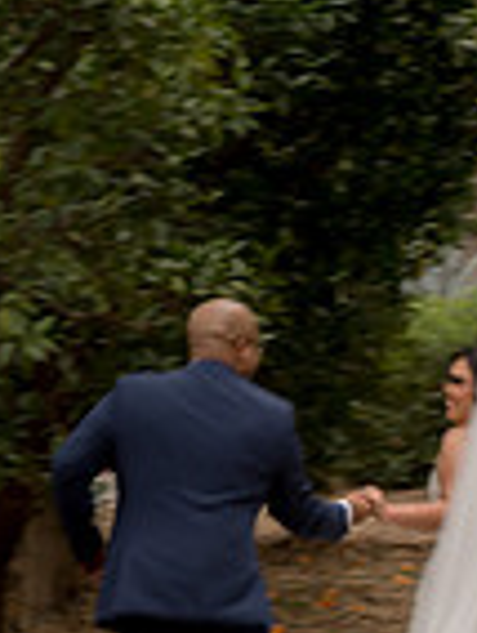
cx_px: 321
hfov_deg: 7.0
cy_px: 673
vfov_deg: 9.2
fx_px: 3902
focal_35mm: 213
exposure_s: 1/25
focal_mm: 70
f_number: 11
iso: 640
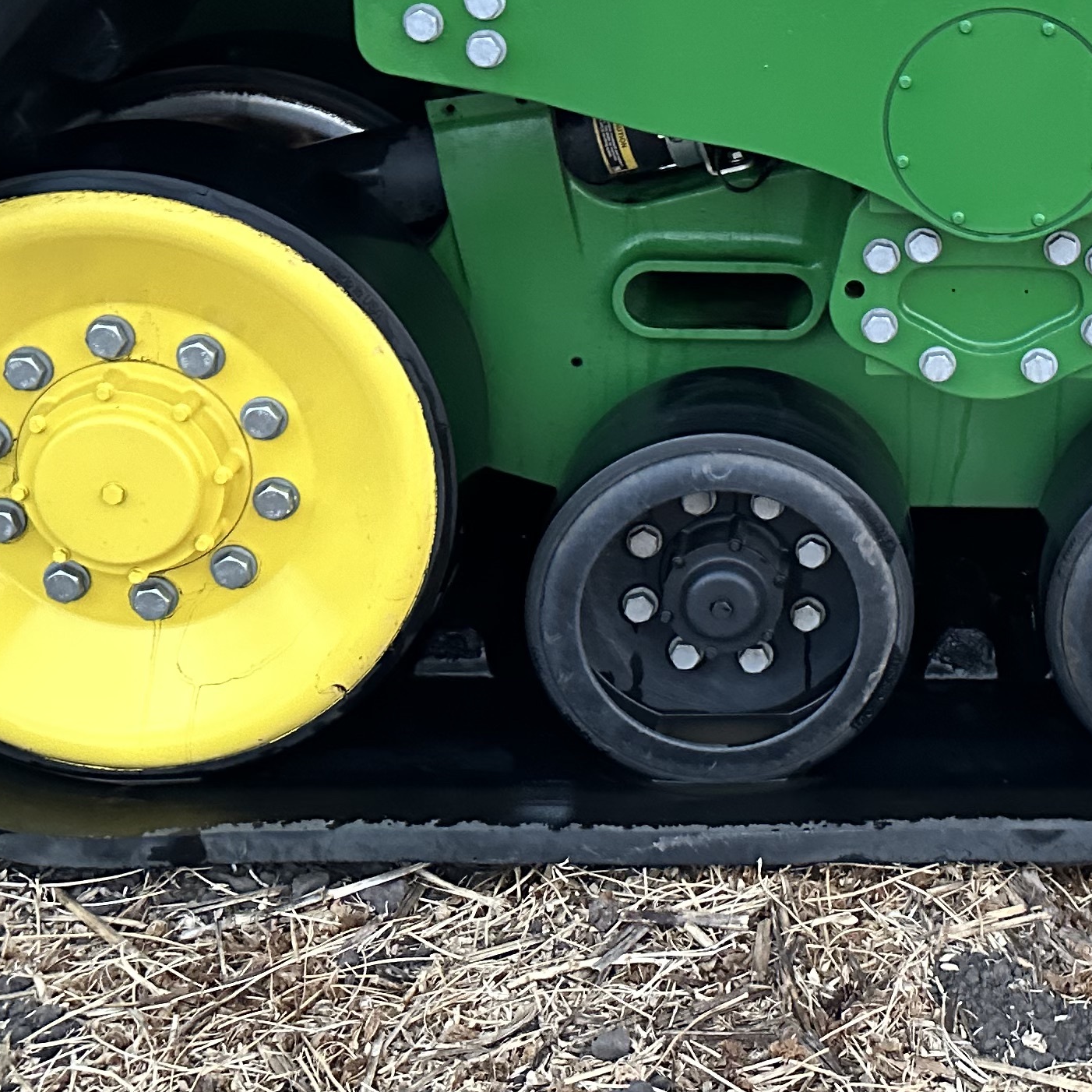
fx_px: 2177
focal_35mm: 61
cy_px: 114
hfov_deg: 27.1
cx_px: 999
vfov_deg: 27.2
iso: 640
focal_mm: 6.86
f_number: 1.78
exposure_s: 1/60
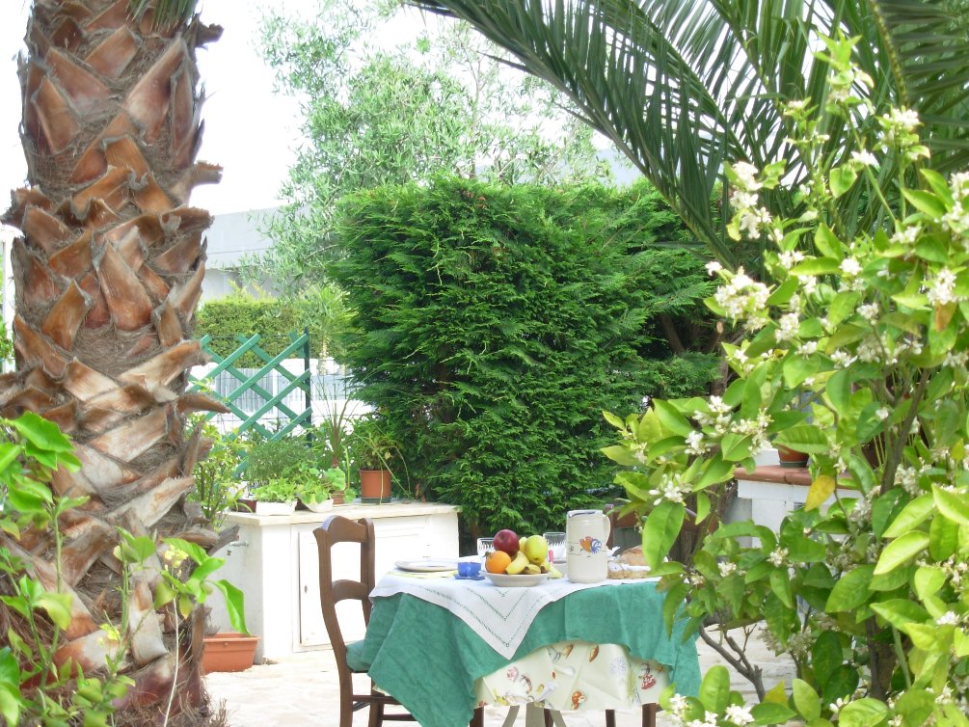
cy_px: 364
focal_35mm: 76
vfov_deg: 19.4
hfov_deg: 25.7
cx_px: 484
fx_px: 2128
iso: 50
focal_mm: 12.5
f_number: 3.6
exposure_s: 1/121
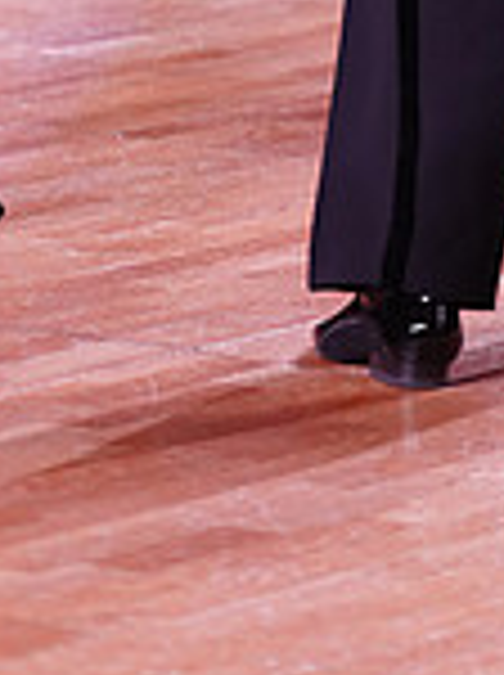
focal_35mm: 413
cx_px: 286
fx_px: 8040
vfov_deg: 4.8
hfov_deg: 3.6
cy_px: -508
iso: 1000
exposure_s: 1/250
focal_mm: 111
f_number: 2.8
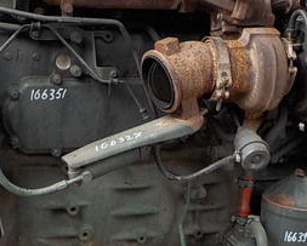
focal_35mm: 74
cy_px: 118
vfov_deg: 20.7
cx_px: 163
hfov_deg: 25.7
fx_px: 673
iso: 125
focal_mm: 4.1
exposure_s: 1/80
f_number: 3.3
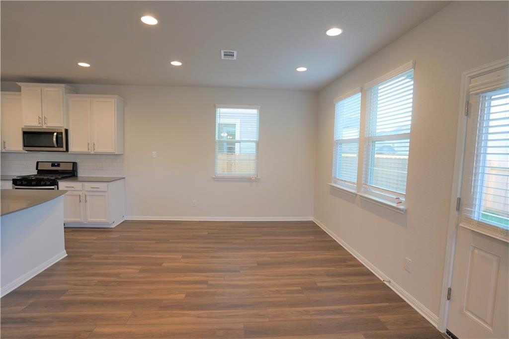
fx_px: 240
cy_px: 170
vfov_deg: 70.4
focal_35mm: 17
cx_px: 254
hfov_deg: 93.3
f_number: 4
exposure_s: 1/160
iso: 640
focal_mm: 17
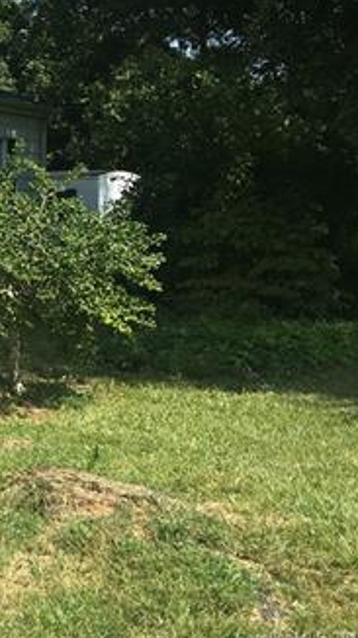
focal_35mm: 62
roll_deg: +0.2
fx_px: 1048
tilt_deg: +2.0
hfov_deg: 16.7
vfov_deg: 33.3
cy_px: 180
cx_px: -250
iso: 25
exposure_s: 1/1570
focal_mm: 4.15
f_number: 2.2
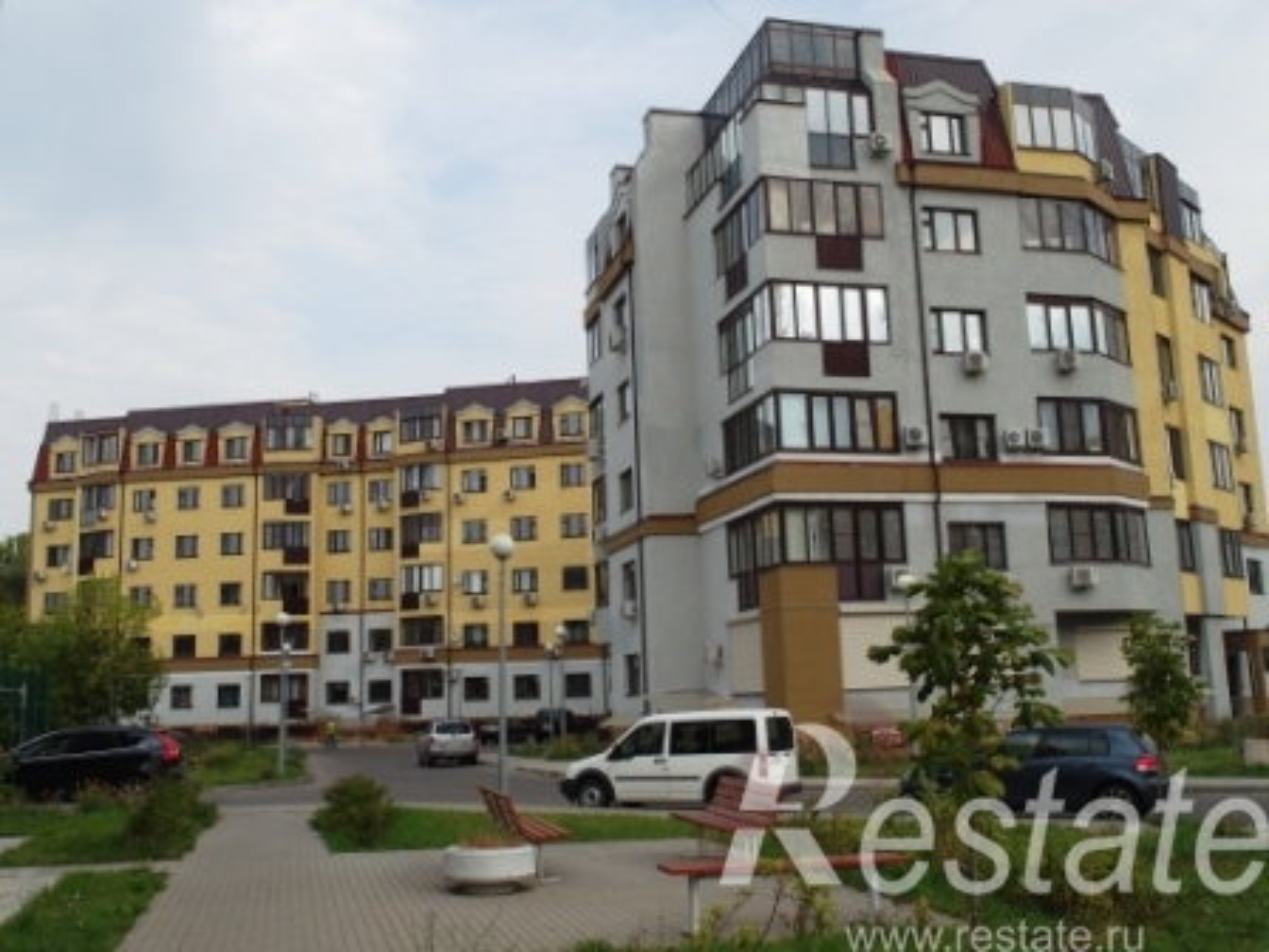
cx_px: 634
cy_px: 476
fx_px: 1246
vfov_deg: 41.8
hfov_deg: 54.0
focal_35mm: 34
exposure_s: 1/750
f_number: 3.5
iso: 80
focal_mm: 7.3
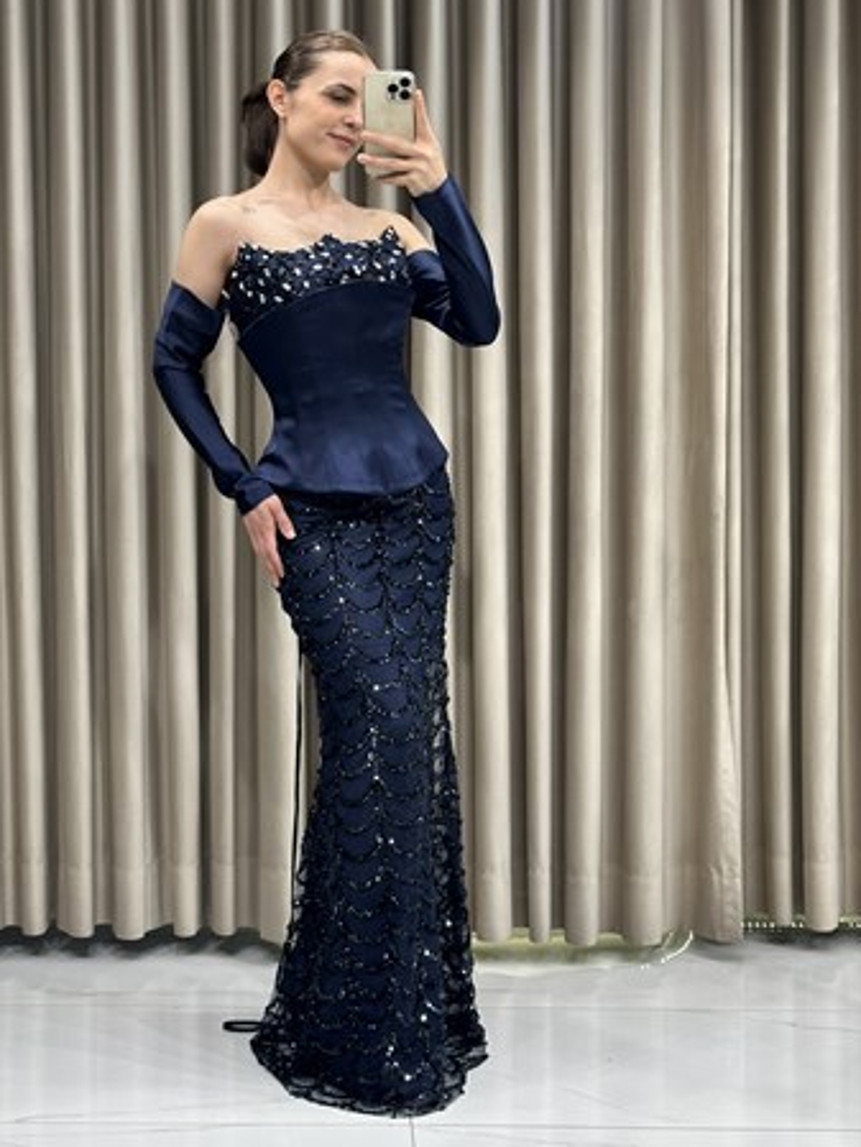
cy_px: 502
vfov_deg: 33.7
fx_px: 1889
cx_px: 363
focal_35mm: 57
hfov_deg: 25.6
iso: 64
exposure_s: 1/380
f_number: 1.78
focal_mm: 6.86
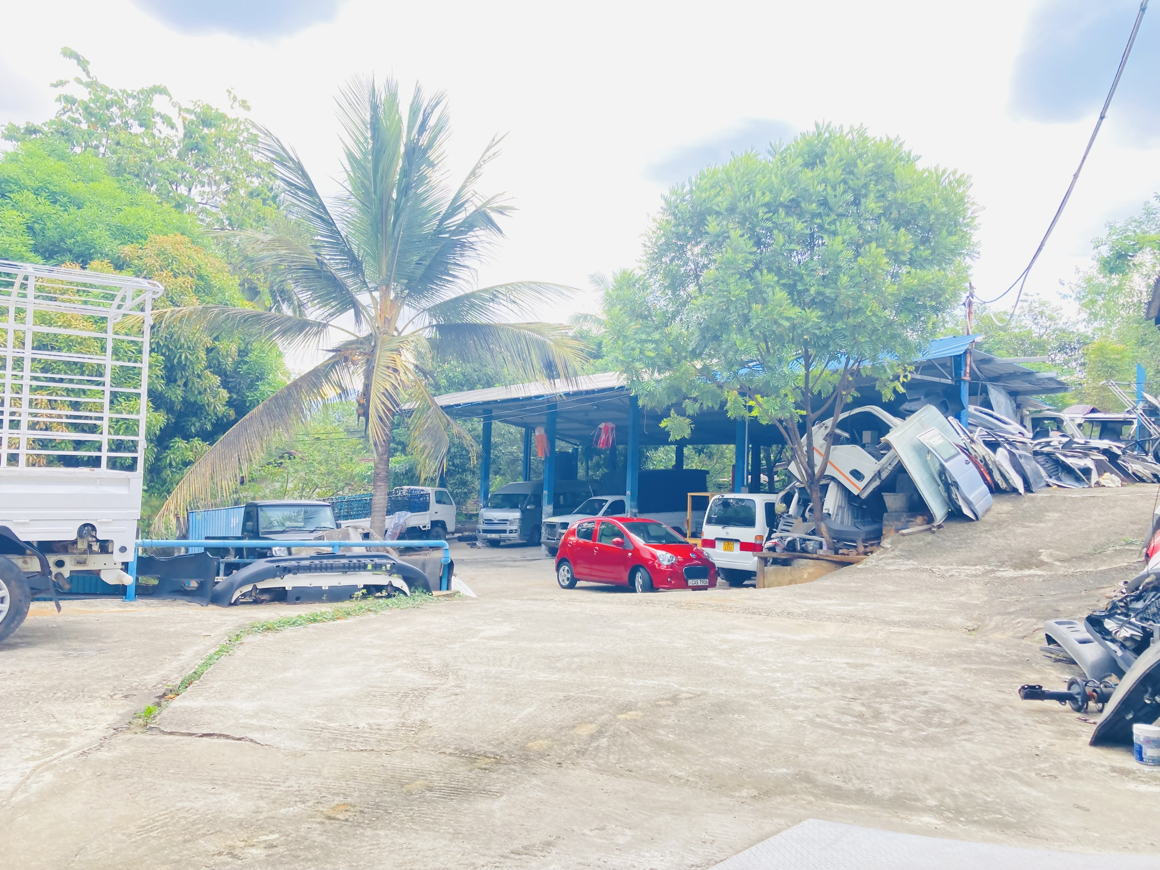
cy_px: 435
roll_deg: -2.8
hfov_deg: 63.4
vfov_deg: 49.7
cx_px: 580
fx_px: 938
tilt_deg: +4.0
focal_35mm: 28
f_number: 1.8
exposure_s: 1/121
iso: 32
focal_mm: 3.99
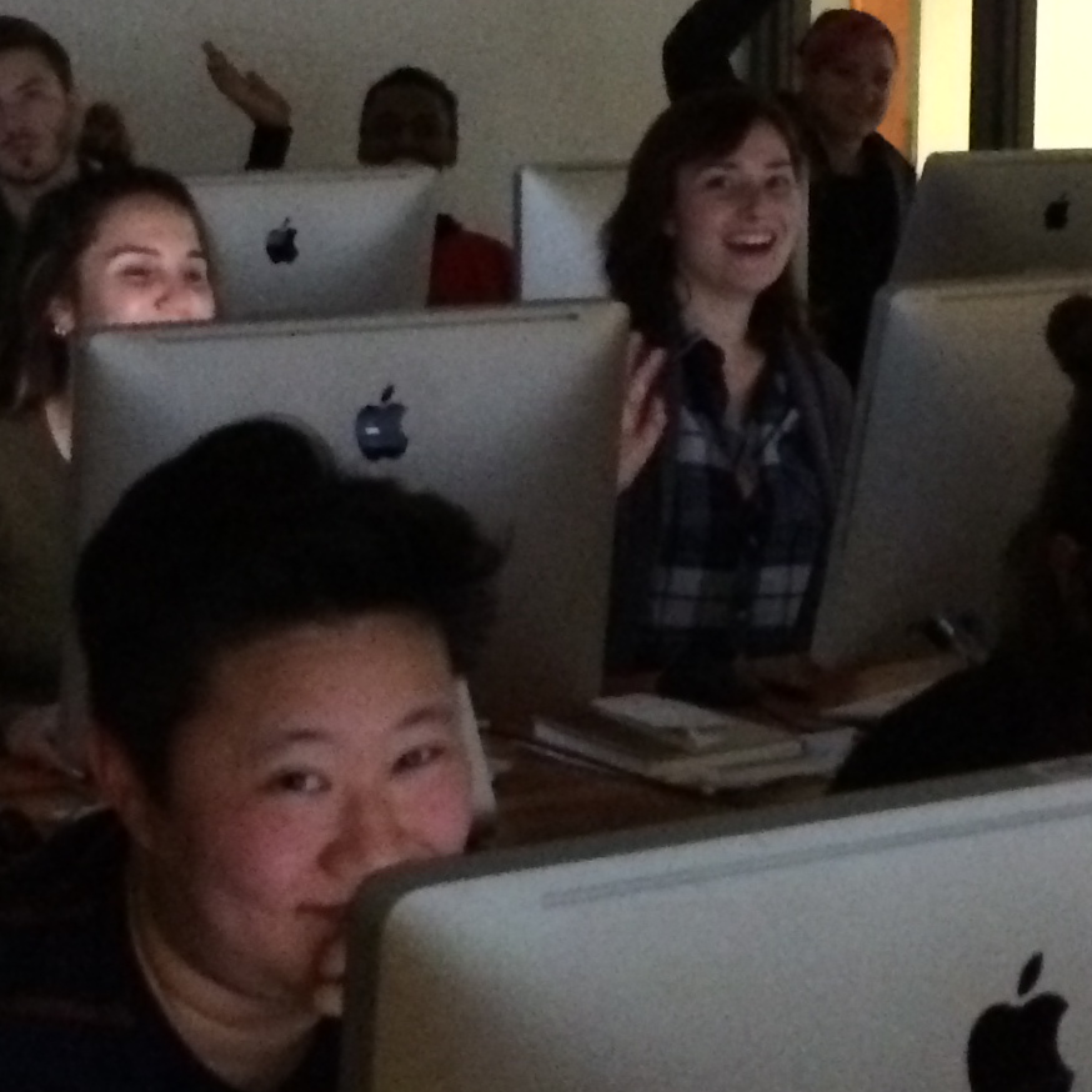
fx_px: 3533
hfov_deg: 17.6
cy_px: 294
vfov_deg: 17.5
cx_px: 550
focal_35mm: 99
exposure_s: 1/15
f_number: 2.2
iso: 400
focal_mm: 4.12
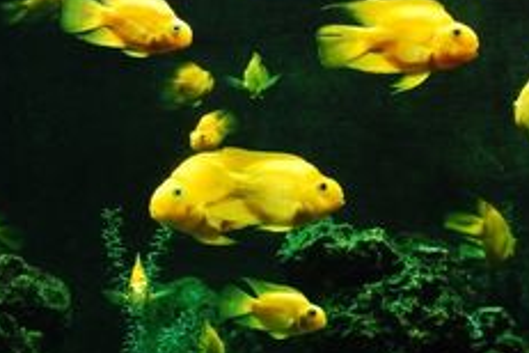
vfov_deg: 15.7
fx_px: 1278
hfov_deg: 23.4
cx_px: 306
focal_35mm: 87
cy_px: 138
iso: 800
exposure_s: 1/15
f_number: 5
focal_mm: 32
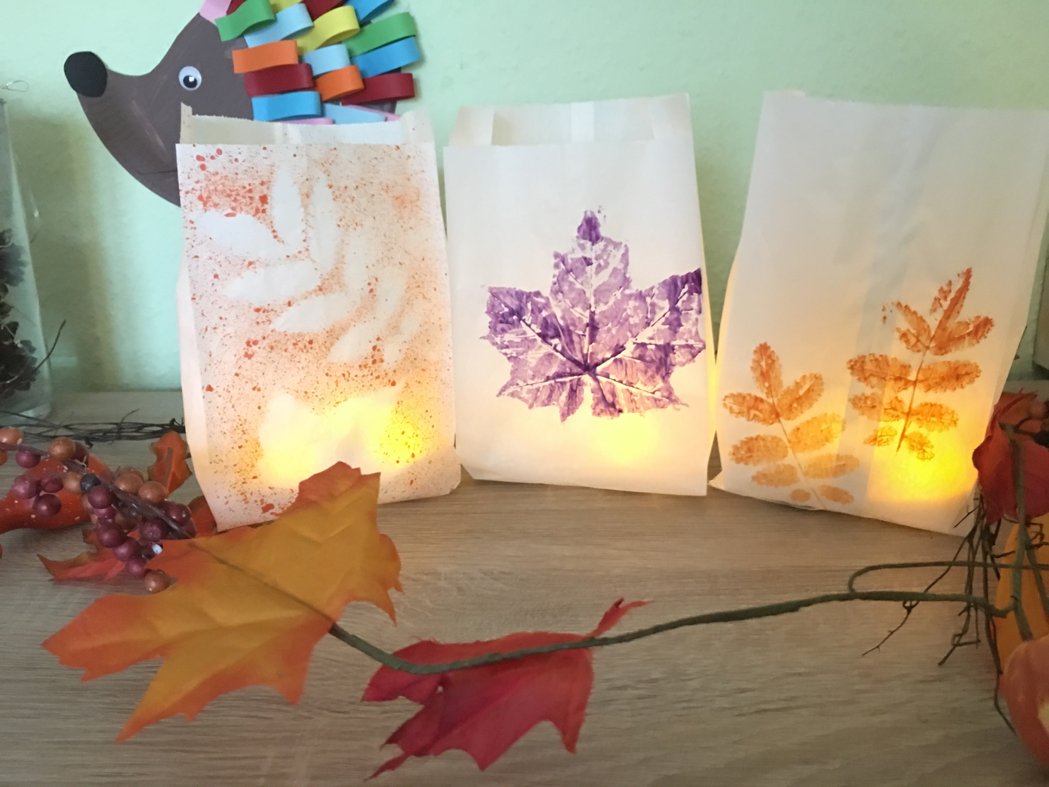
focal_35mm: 29
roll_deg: +2.0
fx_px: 879
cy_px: 394
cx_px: 524
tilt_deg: -17.0
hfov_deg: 61.7
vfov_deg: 48.2
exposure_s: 1/4
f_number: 2.2
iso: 160
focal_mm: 4.15
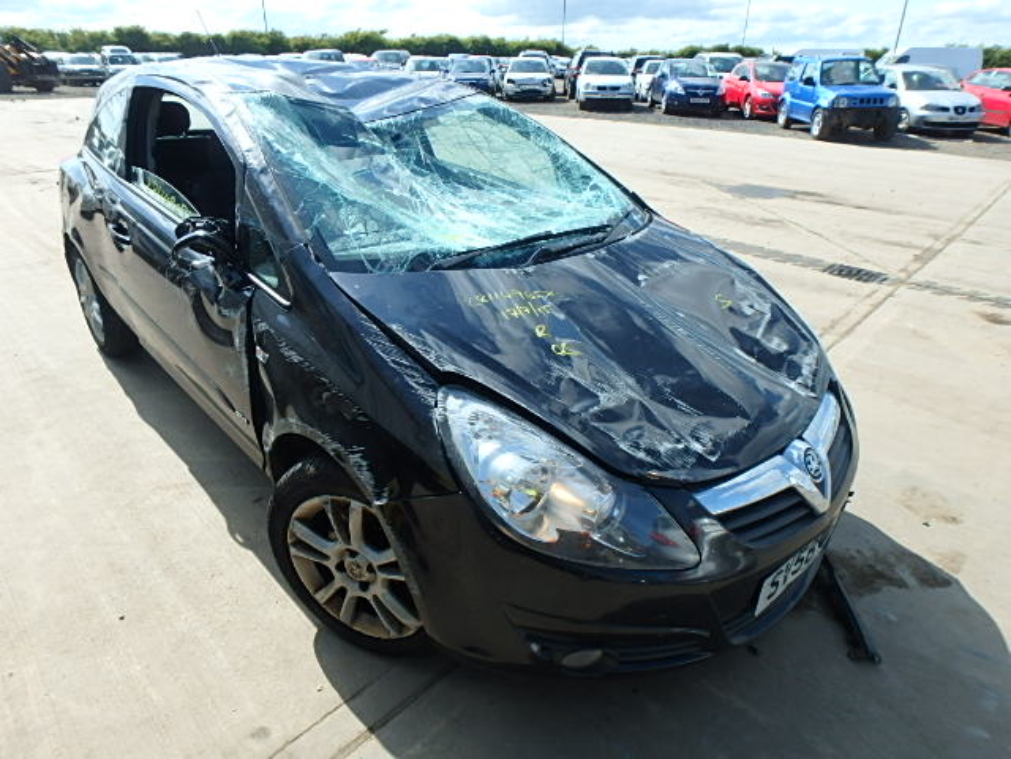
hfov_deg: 79.0
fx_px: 613
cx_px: 506
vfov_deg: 63.4
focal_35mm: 21
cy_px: 380
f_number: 3.5
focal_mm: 3.7
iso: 125
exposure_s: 1/640
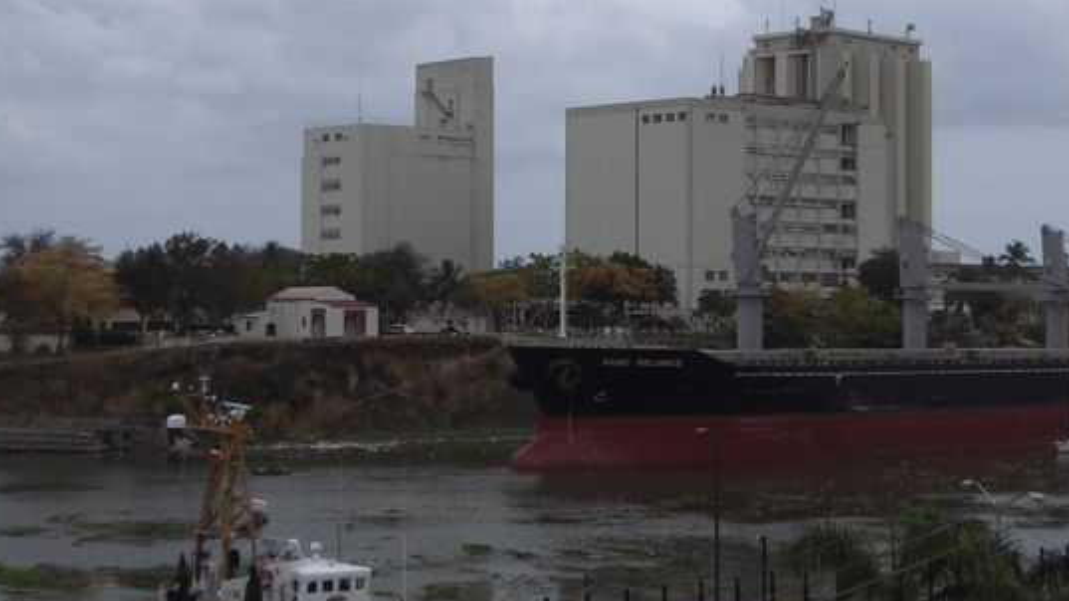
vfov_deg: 15.3
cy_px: 237
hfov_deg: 26.7
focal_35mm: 79
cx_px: 709
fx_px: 2239
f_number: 8
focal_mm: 6.2
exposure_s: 1/400
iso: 64
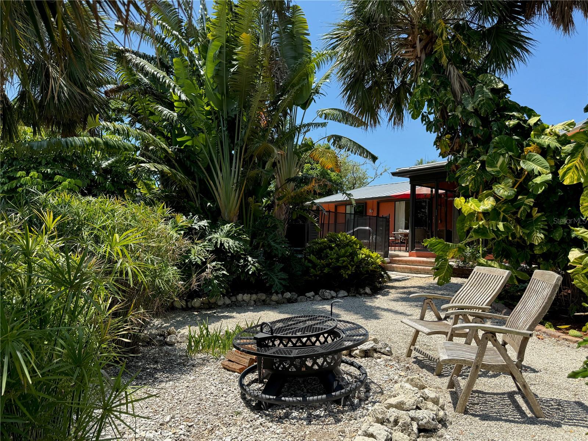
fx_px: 408
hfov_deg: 71.6
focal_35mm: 24
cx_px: 294
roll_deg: -1.9
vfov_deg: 56.8
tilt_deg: +1.7
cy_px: 220
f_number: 1.78
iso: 80
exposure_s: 1/2252
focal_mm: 6.76
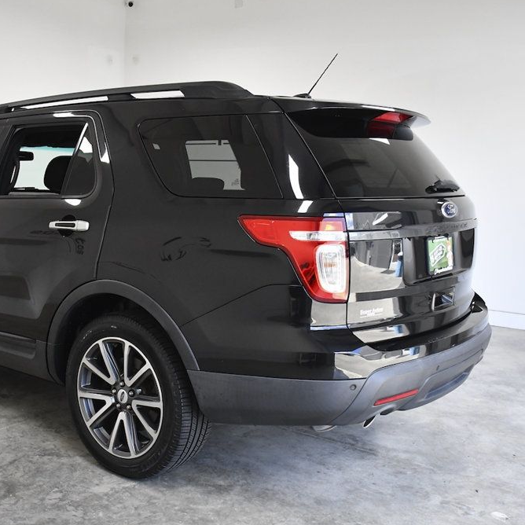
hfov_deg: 38.6
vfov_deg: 39.2
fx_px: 738
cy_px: 259
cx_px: 160
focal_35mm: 43
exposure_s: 1/1250
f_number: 4.5
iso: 2500
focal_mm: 22
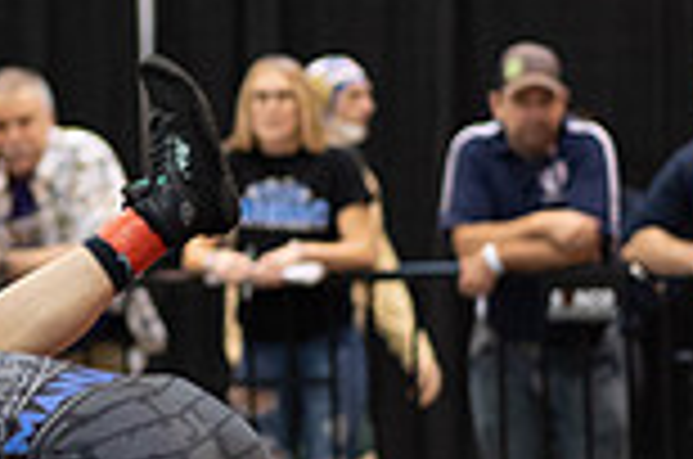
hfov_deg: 6.4
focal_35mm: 321
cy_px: 241
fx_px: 6166
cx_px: -22
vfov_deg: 4.3
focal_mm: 85
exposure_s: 1/500
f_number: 1.8
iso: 3200
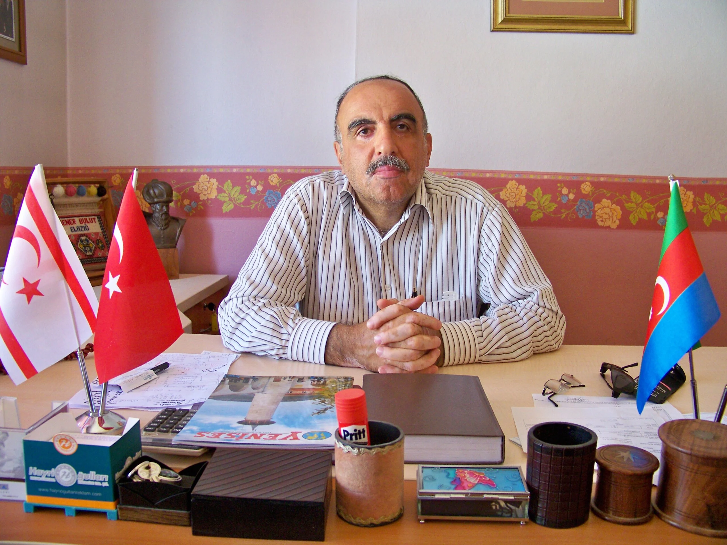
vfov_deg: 42.9
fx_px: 693
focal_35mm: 33
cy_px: 272
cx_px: 364
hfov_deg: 55.4
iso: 200
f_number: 2.8
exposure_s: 1/30
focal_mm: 5.85
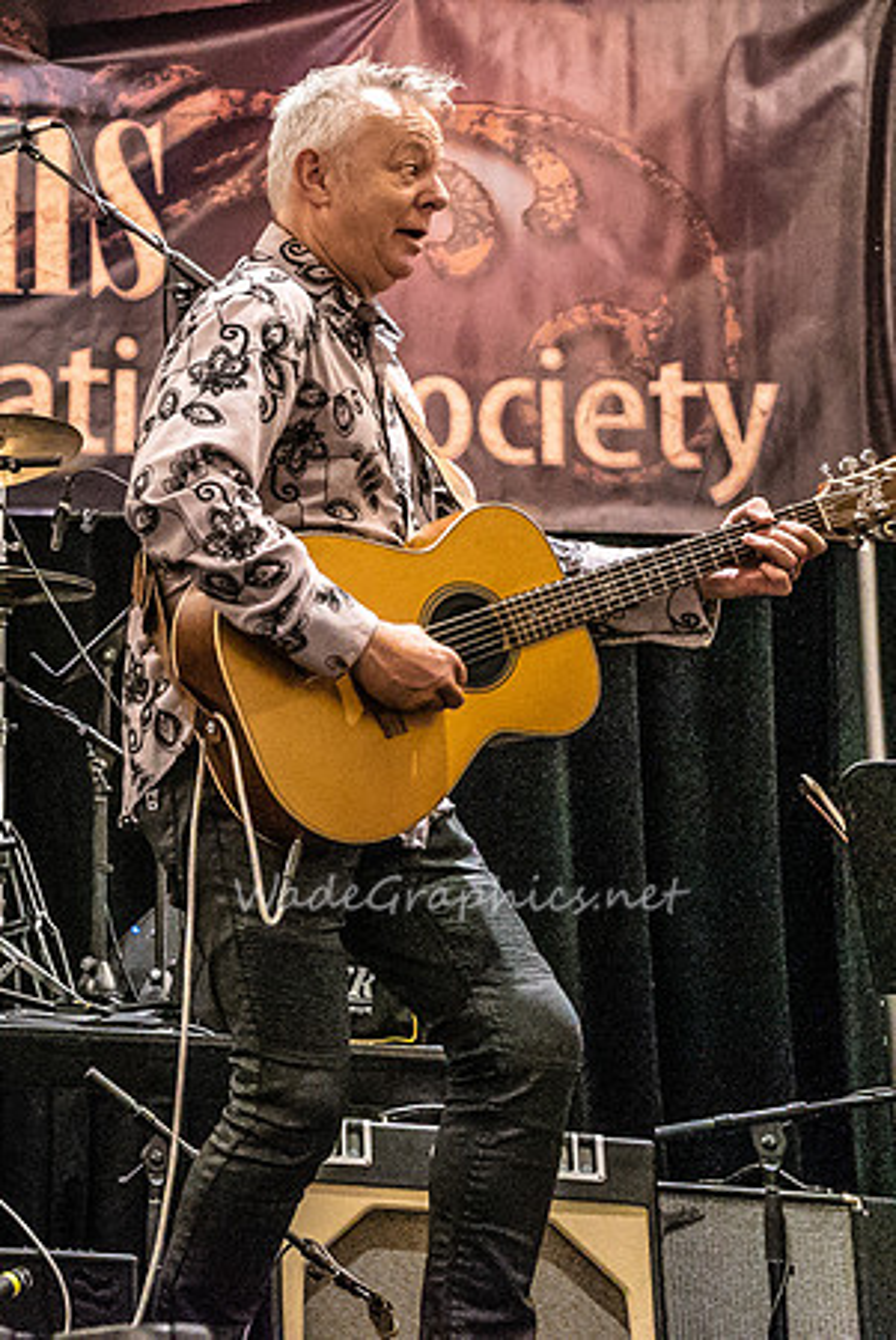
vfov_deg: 18.2
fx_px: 4169
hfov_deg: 11.9
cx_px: -334
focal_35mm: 112
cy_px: 519
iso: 8000
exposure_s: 1/200
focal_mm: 61
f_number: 5.6
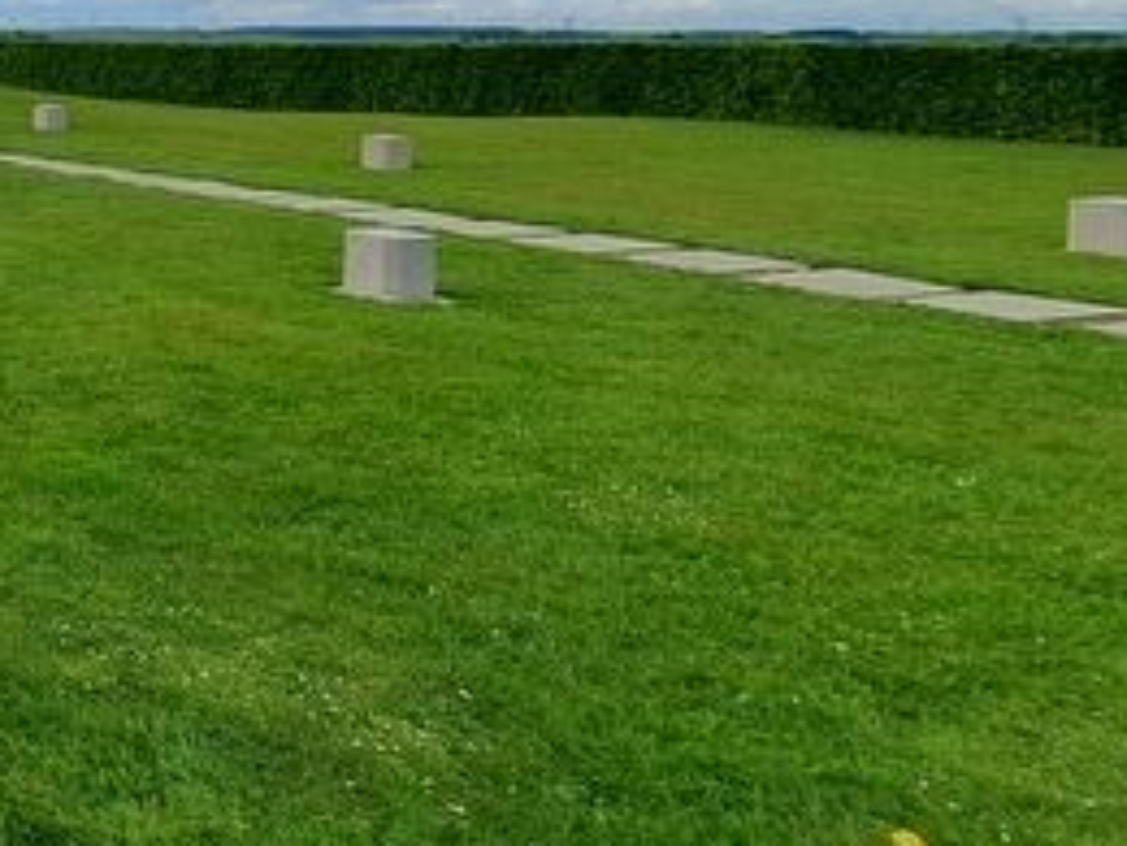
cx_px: -529
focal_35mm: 40
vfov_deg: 33.7
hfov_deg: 29.7
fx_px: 1302
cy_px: 61
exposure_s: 1/842
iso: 50
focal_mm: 1.8
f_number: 2.2
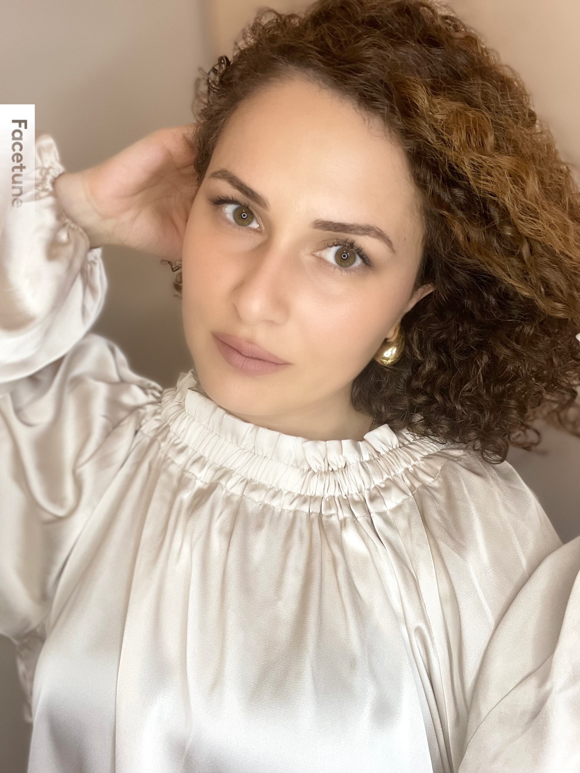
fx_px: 670
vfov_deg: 60.0
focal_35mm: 30
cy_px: 386
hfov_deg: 46.8
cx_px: 290
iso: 160
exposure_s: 1/50
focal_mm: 2.71
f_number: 2.2
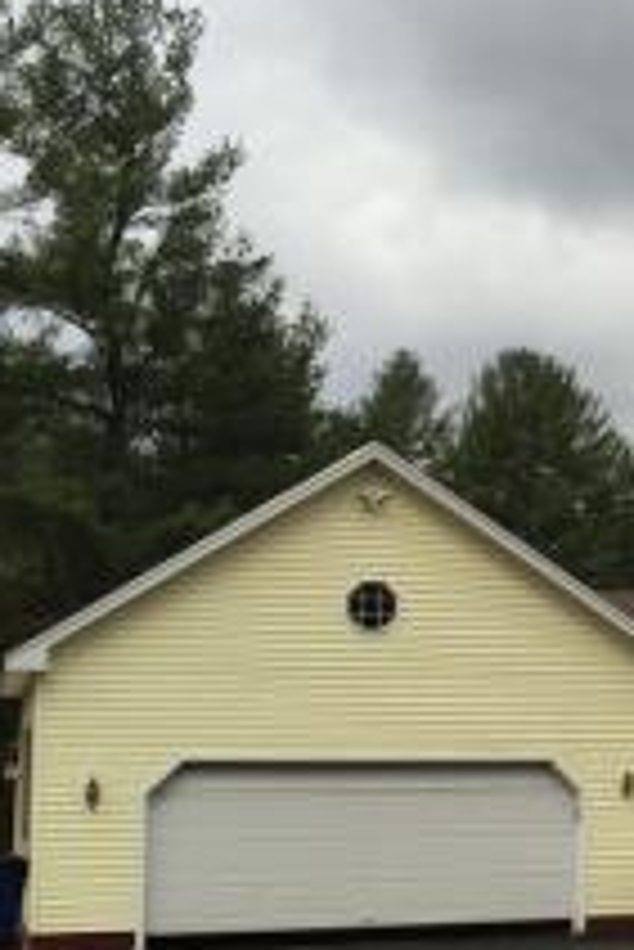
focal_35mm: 83
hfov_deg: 14.9
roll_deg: -0.2
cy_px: 642
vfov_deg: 24.3
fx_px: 2189
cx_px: 1039
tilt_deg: +3.0
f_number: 2.2
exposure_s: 1/275
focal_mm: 4.15
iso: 32
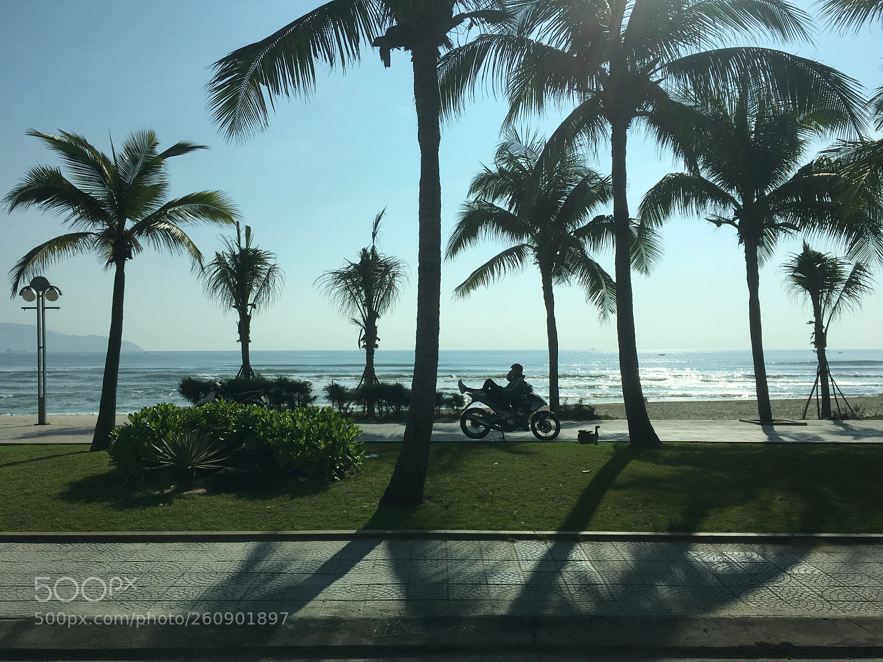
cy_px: 331
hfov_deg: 61.7
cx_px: 442
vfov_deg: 48.2
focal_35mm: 29
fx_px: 740
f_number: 2.2
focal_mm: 4.15
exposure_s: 1/4808
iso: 25
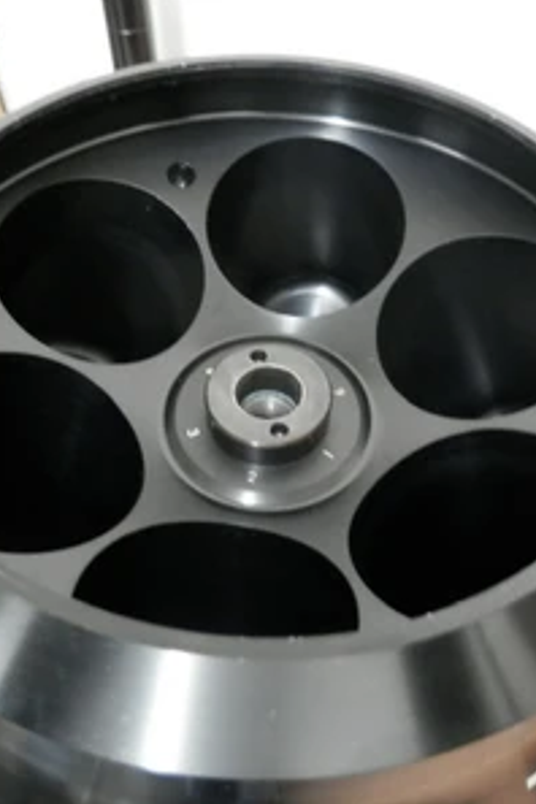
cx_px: 287
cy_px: 401
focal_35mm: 35
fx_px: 782
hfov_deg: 37.8
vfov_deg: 54.4
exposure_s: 1/8
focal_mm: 4.5
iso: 400
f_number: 3
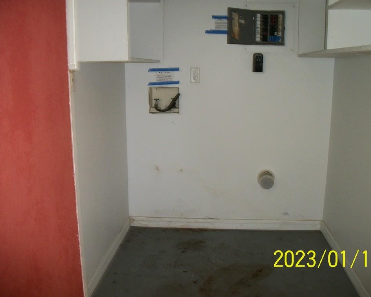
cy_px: 148
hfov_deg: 52.8
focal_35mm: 34
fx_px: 373
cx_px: 200
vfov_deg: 43.4
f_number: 2.9
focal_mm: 5.7
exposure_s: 1/30
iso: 160
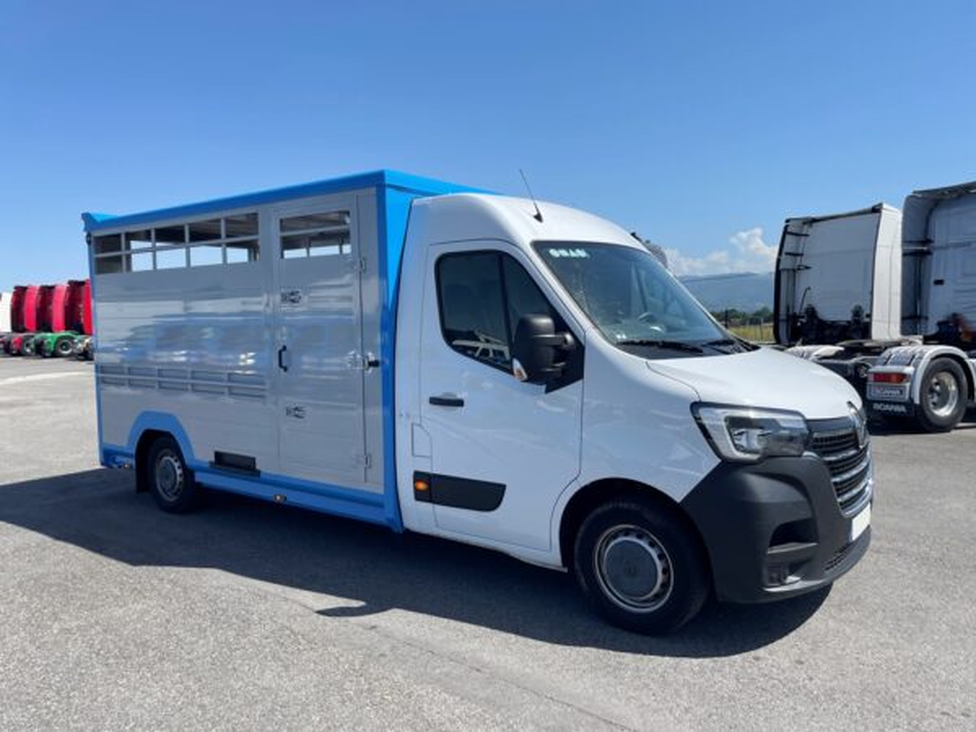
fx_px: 733
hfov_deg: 67.3
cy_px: 366
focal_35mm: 26
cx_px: 488
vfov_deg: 53.1
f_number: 1.6
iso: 32
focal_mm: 4.2
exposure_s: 1/2817
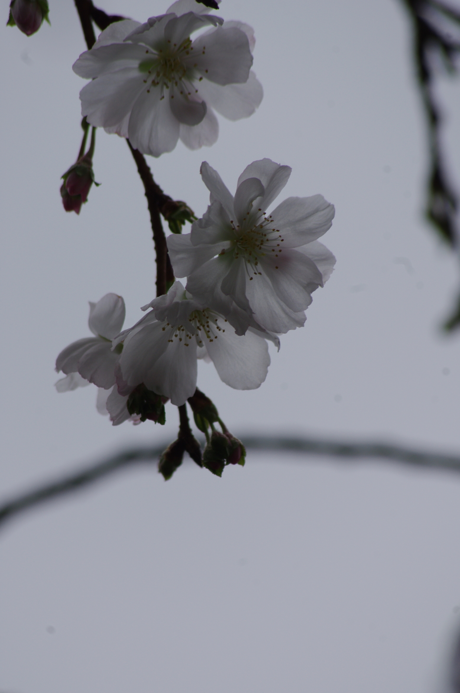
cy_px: 346
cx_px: 230
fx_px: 8645
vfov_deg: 4.6
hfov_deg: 3.0
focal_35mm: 450
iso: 200
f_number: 8
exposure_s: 1/400
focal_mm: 300
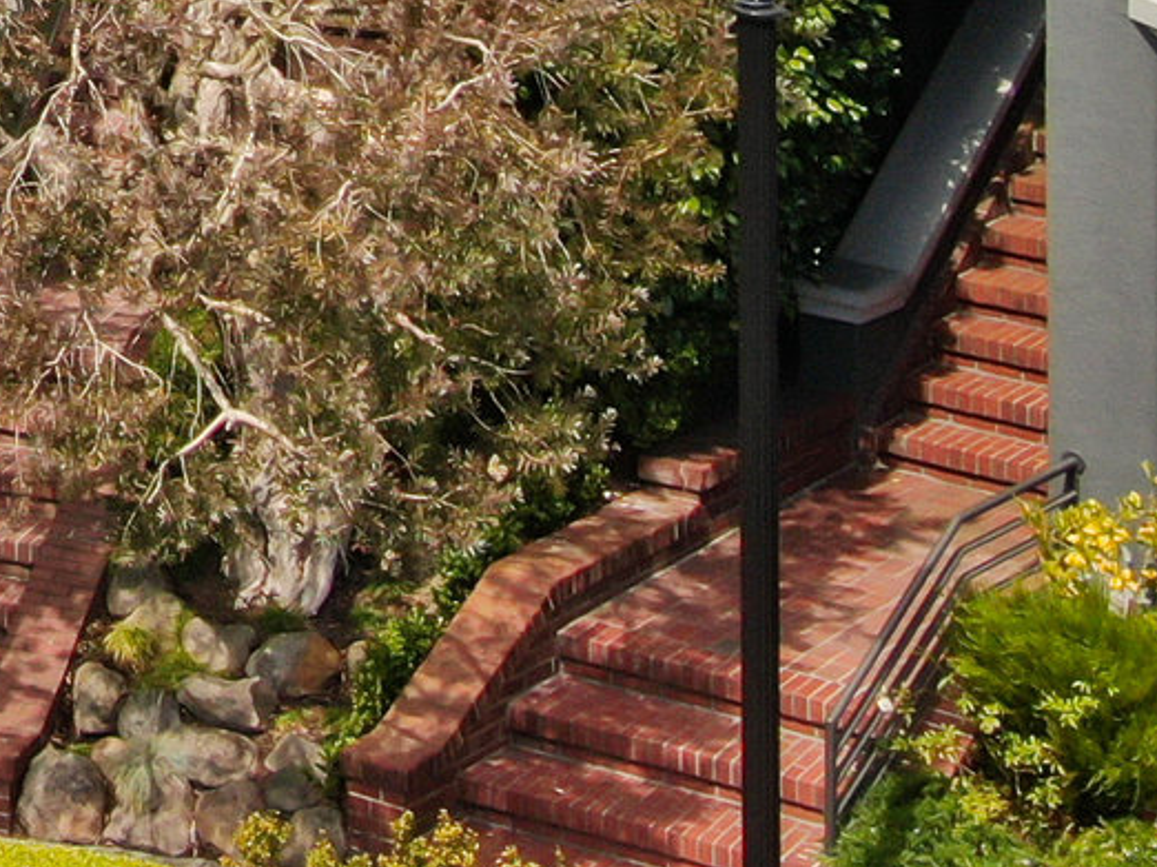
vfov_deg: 10.1
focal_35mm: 138
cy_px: -703
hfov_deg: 13.2
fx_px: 4610
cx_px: -743
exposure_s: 1/100
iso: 100
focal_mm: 6.08
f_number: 3.3
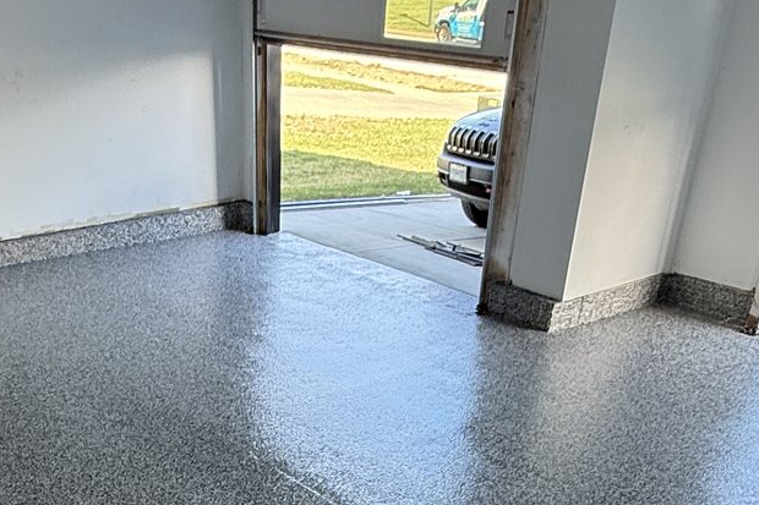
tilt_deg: -36.4
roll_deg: -0.8
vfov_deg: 25.5
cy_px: 617
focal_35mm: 47
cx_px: 258
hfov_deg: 41.4
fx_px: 991
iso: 64
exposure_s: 1/99
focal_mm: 2.22
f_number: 2.2
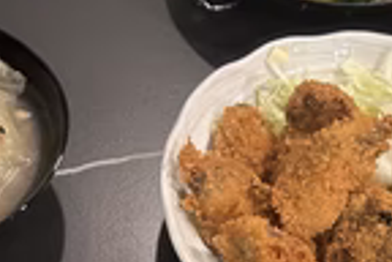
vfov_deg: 17.4
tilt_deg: -56.7
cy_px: 303
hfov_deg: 26.4
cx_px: 327
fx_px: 817
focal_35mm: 75
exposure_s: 1/60
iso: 400
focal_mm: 5.7
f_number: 1.5
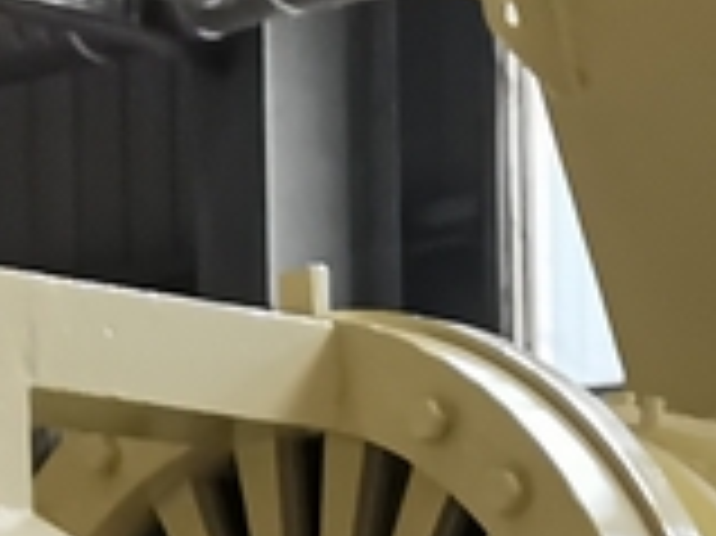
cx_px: 851
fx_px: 4051
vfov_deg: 7.1
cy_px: 1293
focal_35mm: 196
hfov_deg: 10.0
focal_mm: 5.58
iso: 200
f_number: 1.8
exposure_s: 1/50
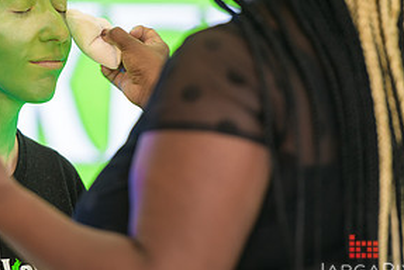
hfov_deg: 5.1
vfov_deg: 3.4
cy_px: 36
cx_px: 41
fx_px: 4538
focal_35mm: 404
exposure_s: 1/125
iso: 400
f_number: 3.2
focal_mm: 200
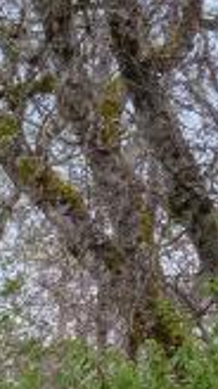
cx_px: 242
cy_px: 1029
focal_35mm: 460
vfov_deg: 4.6
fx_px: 4737
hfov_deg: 2.6
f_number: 8
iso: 160
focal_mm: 48
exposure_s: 1/100
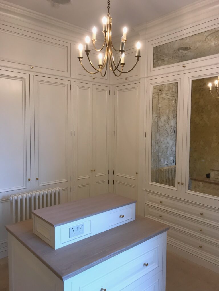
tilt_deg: -4.4
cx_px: 110
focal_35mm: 28
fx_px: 236
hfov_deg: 49.7
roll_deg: -0.3
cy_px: 146
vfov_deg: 63.4
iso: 32
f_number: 1.8
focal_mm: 3.99
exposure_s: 1/100
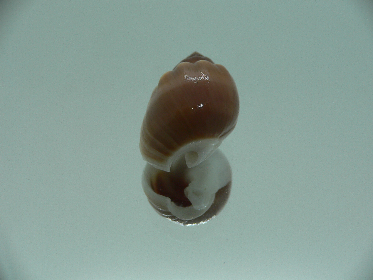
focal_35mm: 35
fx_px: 377
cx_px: 186
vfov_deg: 40.7
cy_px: 140
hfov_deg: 52.6
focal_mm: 4.6
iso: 80
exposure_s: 1/60
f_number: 2.8
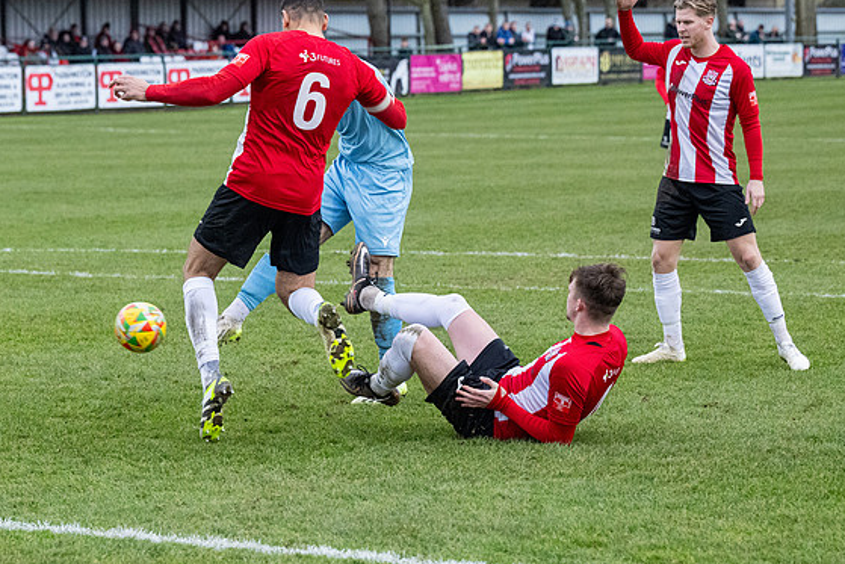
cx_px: 214
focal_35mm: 152
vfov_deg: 9.0
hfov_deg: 13.5
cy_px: 372
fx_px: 3568
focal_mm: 89
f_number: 4
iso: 4000
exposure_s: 1/1250
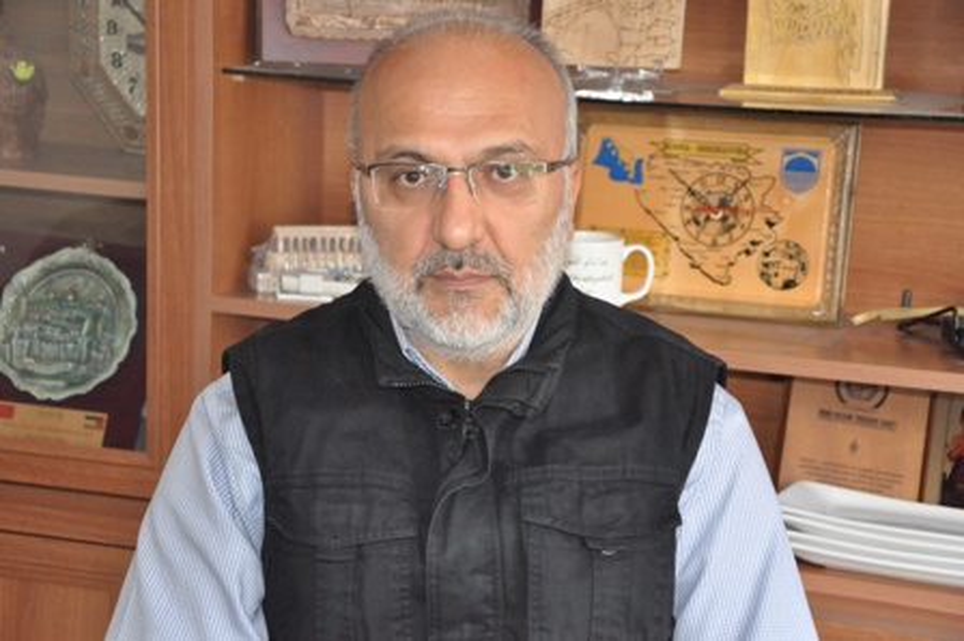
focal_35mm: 93
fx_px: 2488
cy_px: 320
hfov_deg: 21.9
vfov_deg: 14.7
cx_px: 482
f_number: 5.6
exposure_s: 1/60
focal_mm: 62
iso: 3200
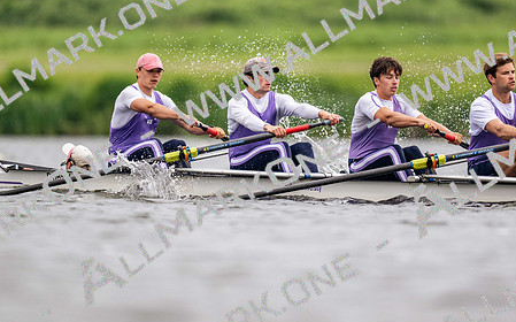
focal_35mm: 791
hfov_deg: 2.7
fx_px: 11117
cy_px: 129
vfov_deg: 1.7
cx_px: 315
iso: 900
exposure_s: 1/2000
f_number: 4
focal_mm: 600
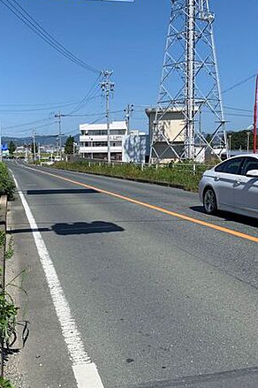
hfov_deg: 35.6
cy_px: 190
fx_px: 398
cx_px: 89
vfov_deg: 51.9
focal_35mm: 37
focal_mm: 4.25
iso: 25
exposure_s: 1/2681
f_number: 1.8
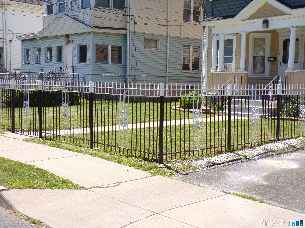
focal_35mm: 49
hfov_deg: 38.9
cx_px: 152
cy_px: 114
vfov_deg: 29.7
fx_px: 432
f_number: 5.1
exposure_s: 1/250
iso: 80
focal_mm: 8.7
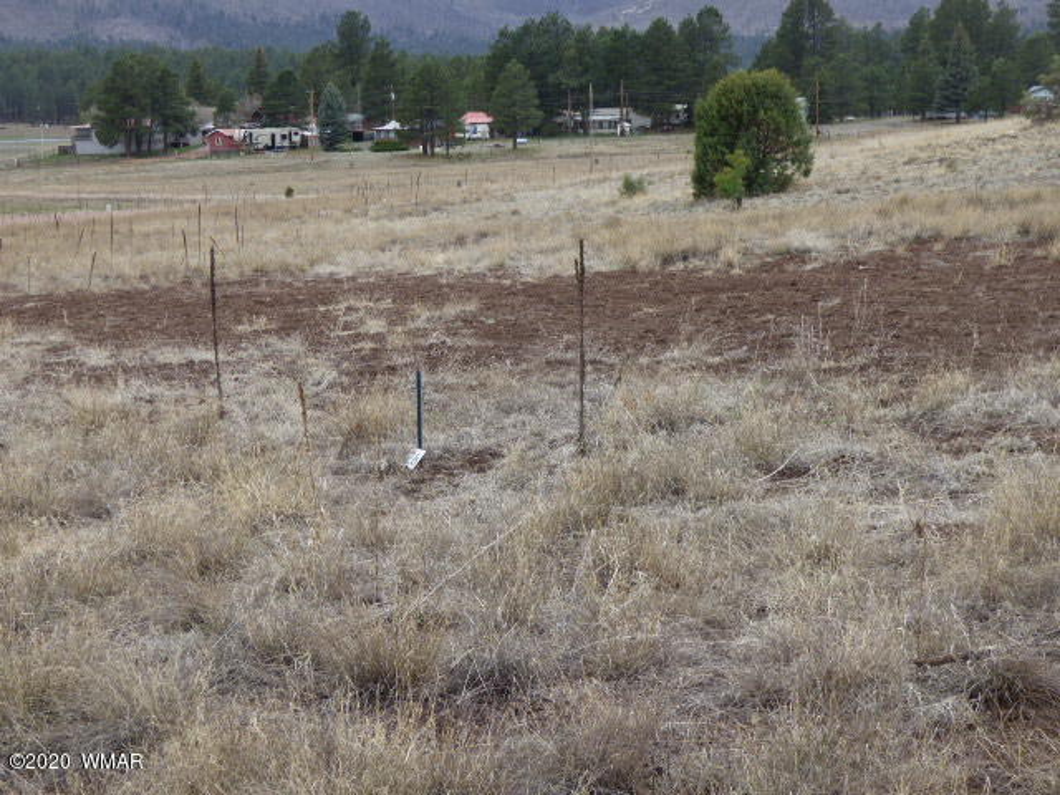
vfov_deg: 18.4
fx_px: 2450
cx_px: 530
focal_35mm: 80
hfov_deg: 24.4
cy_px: 398
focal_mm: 13.52
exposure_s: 1/250
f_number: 4.4
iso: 100
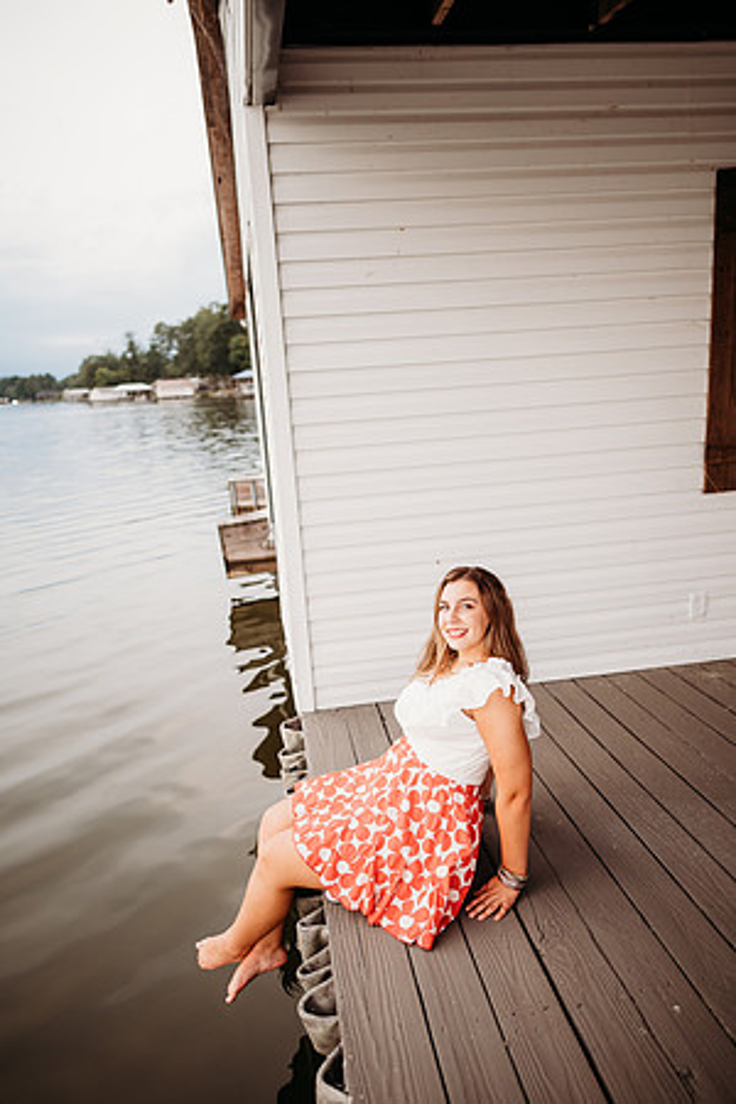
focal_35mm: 24
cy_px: 552
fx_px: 736
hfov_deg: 53.1
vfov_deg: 73.7
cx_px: 368
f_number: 2.2
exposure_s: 1/400
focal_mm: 24
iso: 200
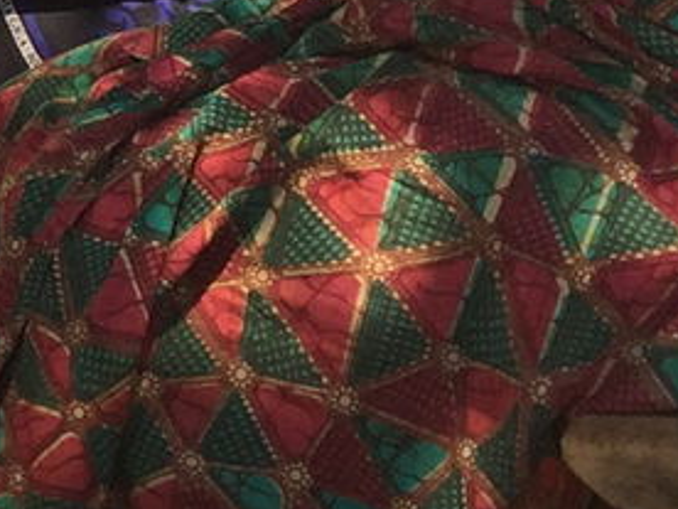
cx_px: -978
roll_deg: -1.1
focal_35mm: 202
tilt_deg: -2.8
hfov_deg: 8.8
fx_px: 3956
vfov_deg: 7.2
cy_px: -349
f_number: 2.2
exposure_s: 1/1319
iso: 32
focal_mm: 4.15
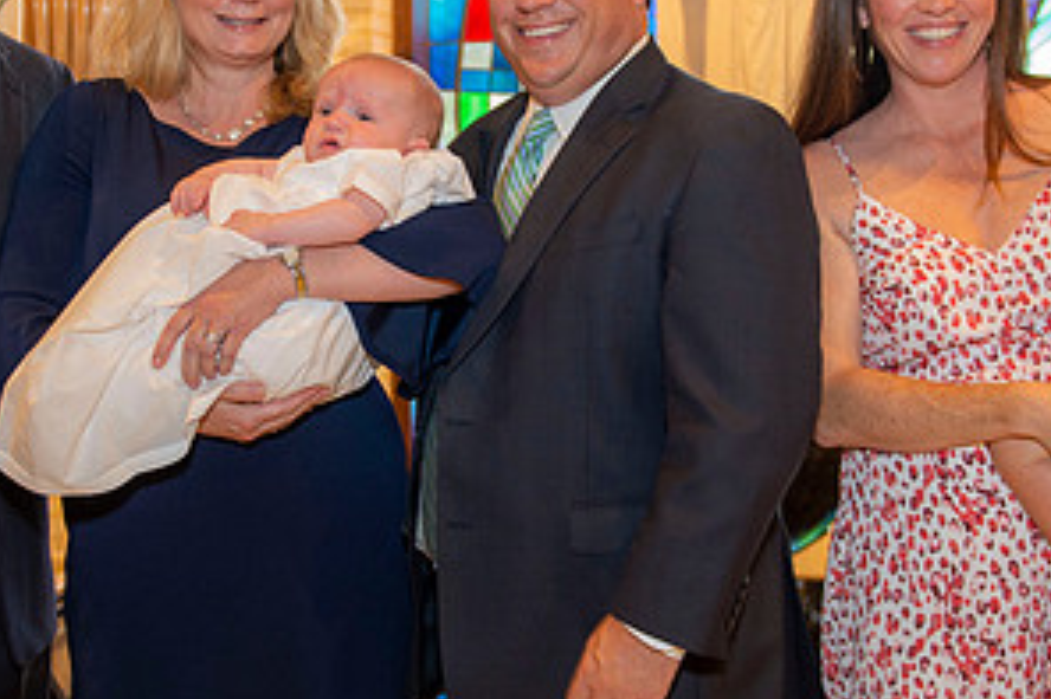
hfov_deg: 32.8
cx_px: 417
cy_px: 307
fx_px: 1780
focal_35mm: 61
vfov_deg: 22.2
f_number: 2.8
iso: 1000
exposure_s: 1/100
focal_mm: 27
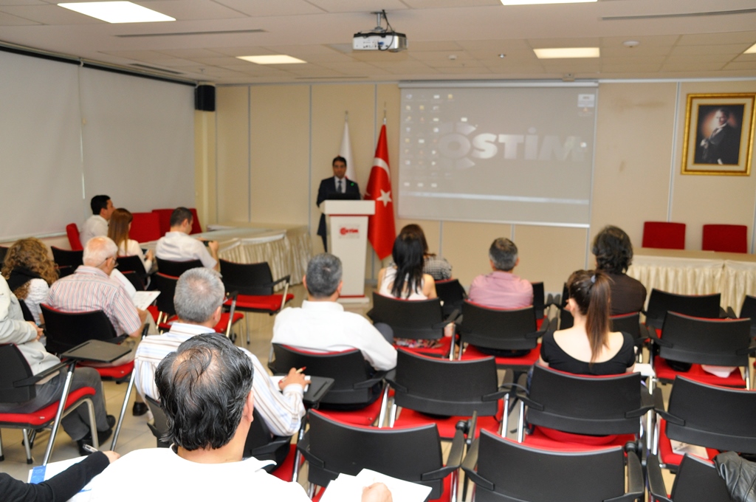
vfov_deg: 39.9
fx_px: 692
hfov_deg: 57.3
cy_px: 251
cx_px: 378
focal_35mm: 33
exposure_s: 1/60
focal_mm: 22
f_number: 5.6
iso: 800
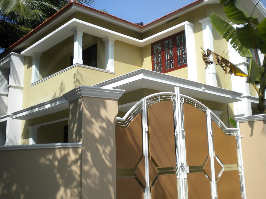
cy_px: 100
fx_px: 315
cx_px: 133
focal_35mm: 41
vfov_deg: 35.1
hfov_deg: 45.8
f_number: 4.9
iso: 113
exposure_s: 1/730
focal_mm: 7.4
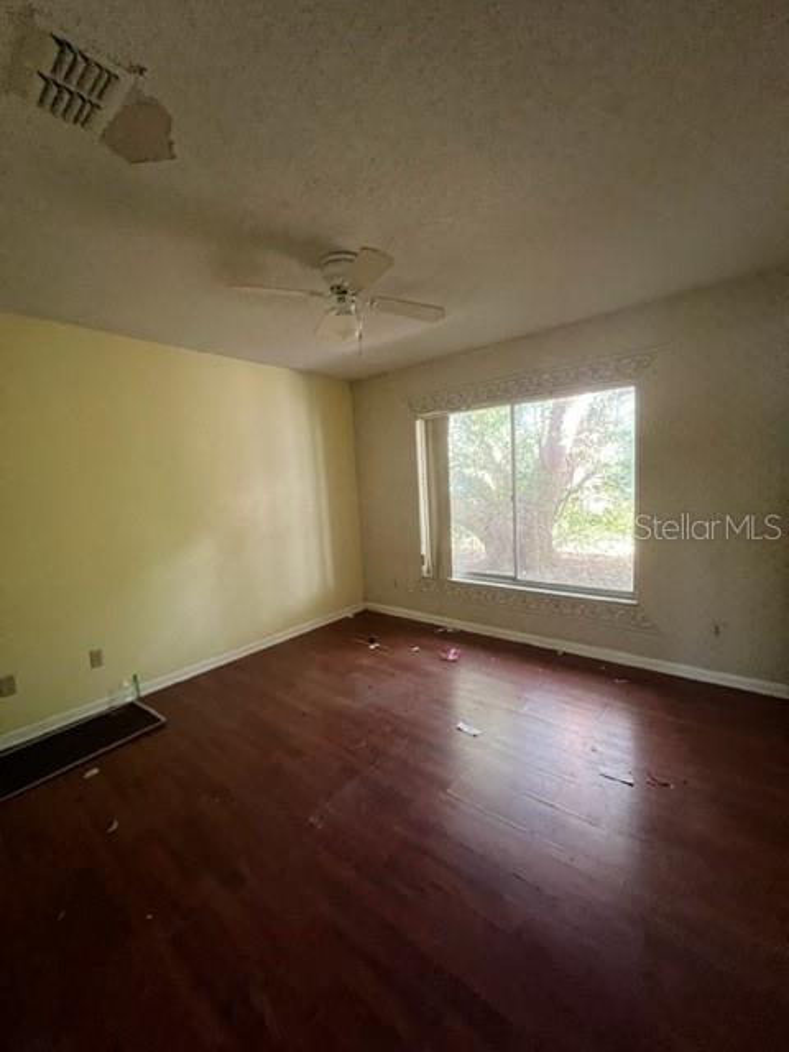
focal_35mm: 13
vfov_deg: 106.2
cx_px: 394
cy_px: 526
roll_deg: +3.2
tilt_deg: -7.9
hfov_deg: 89.9
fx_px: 395
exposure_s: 1/60
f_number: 1.8
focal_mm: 1.57
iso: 500
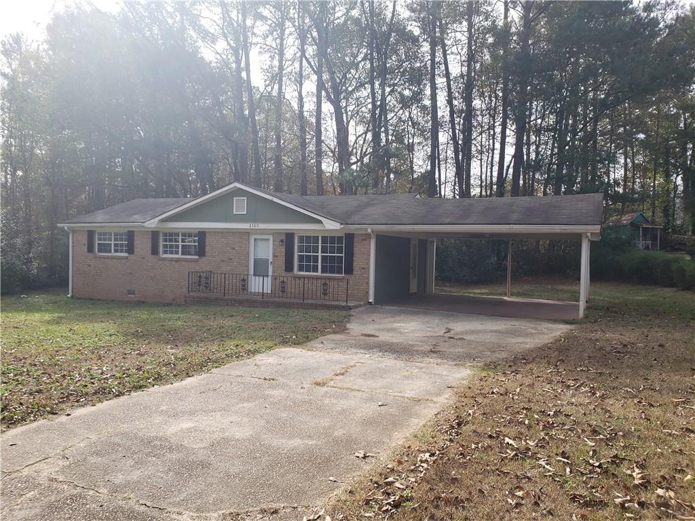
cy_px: 260
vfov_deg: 53.1
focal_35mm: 26
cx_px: 348
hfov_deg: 67.3
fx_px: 522
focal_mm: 4.3
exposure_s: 1/752
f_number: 2.4
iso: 50
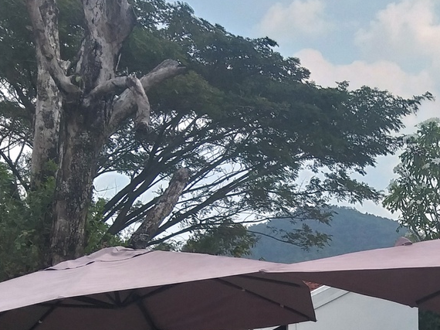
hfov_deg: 25.6
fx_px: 928
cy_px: 407
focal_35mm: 73
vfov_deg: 18.9
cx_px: 418
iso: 40
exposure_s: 1/1219
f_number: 1.7
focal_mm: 3.93
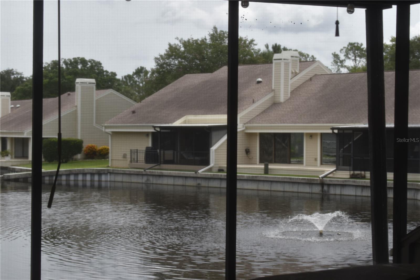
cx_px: 210
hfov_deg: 27.0
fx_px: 875
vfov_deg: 18.2
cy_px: 140
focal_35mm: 75
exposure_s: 1/250
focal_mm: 50
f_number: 8
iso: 180
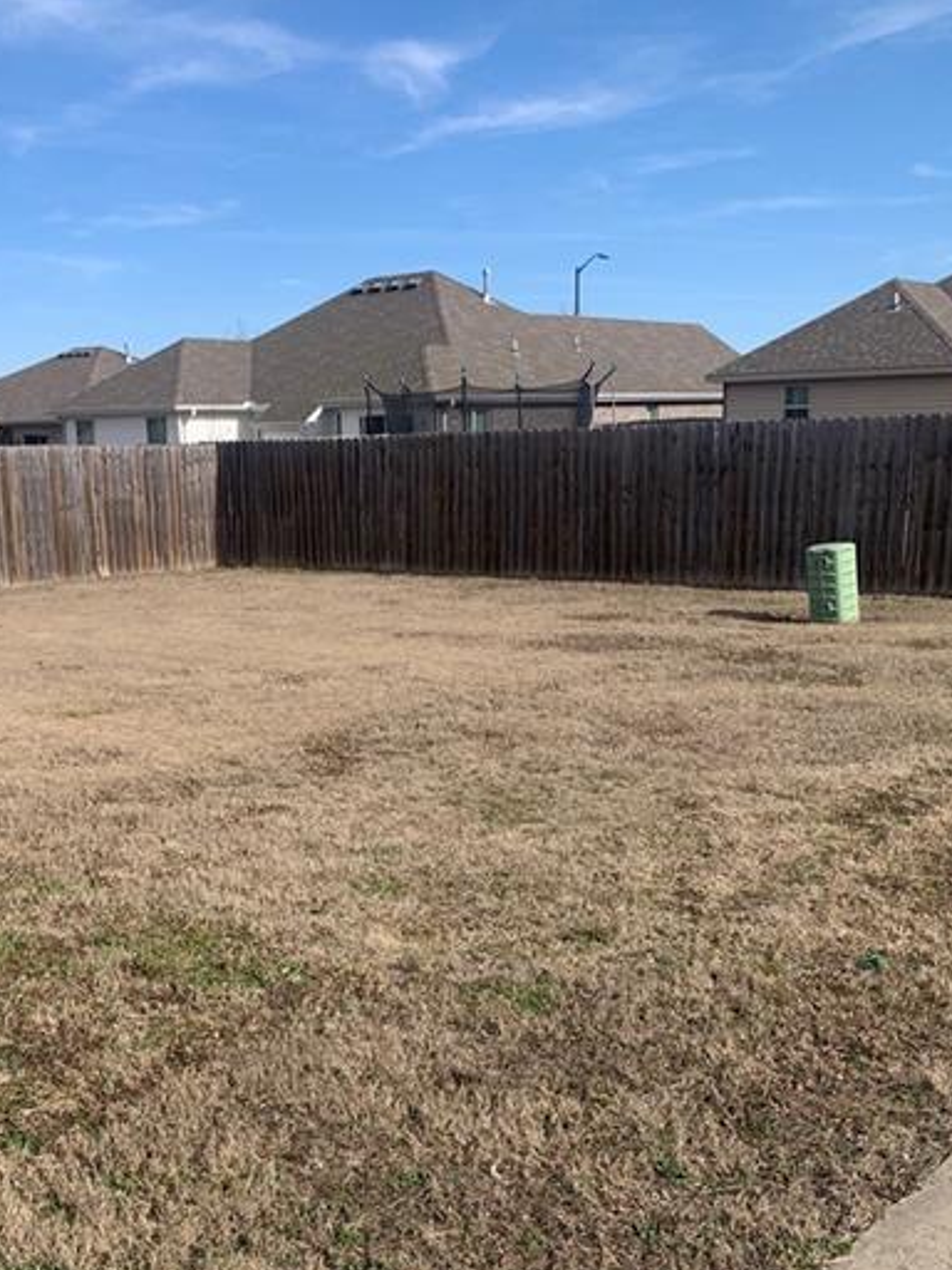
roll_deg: +1.6
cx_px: 340
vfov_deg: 47.5
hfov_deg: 36.5
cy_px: 789
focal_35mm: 39
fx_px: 1430
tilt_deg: -12.7
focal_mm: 4.25
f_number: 1.8
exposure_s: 1/2114
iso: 25
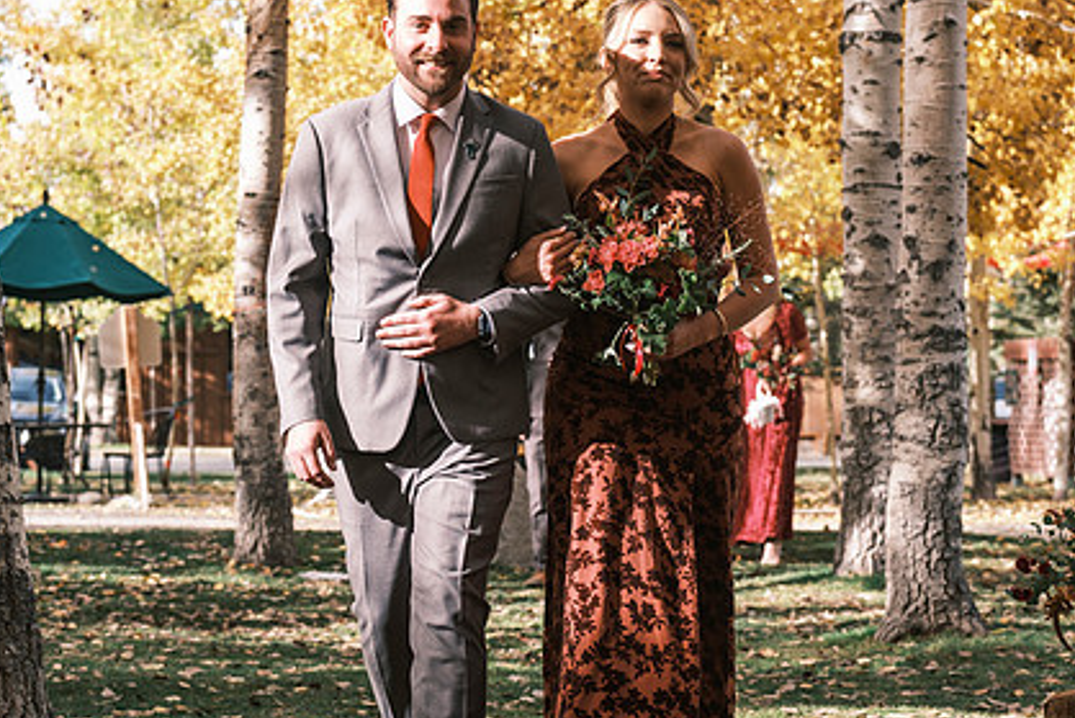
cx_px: 586
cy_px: 382
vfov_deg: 13.2
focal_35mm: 104
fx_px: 3106
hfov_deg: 19.6
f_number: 4
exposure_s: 1/500
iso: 400
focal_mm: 50
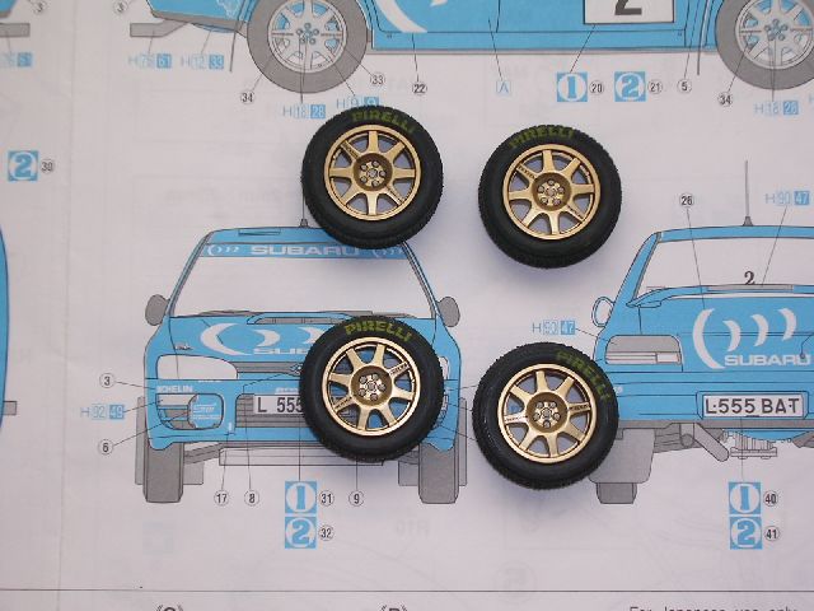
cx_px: 407
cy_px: 306
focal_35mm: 63
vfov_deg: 23.3
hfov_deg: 30.7
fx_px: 1481
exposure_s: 1/30
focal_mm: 9.6
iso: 100
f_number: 3.5
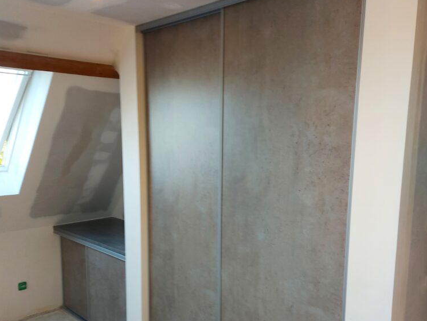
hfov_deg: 55.3
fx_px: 407
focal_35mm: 33
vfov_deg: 42.6
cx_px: 209
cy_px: 204
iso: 64
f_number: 1.8
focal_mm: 5.23
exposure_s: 1/50
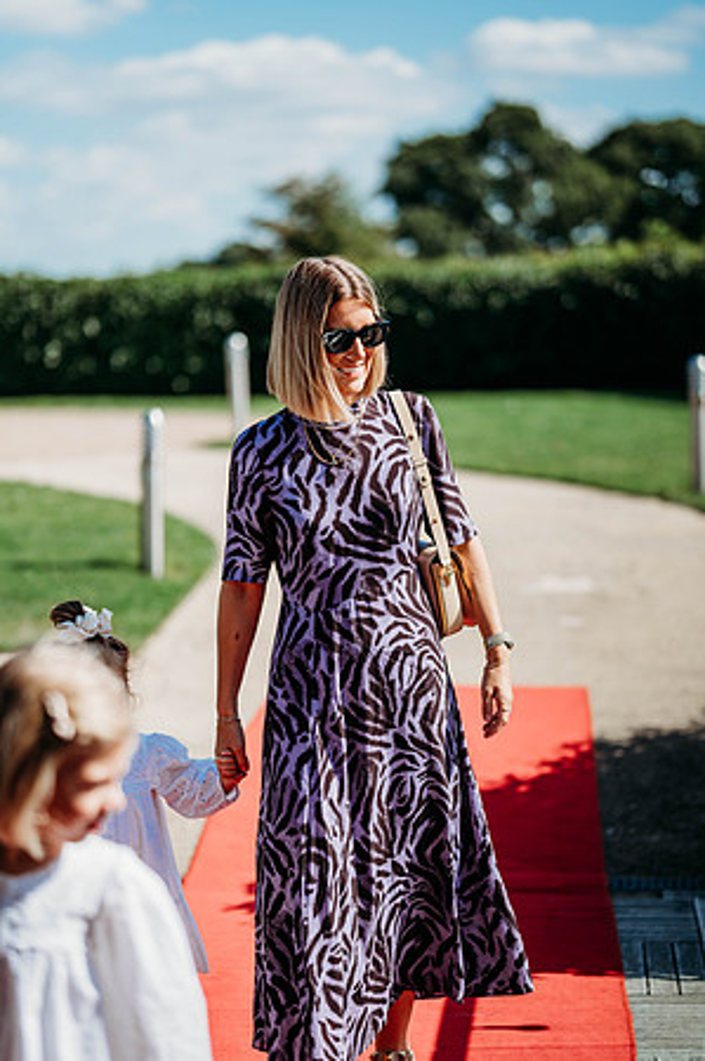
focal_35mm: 85
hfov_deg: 16.0
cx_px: 352
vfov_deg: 23.9
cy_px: 530
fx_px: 2502
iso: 100
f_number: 1.8
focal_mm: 85
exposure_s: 1/5000
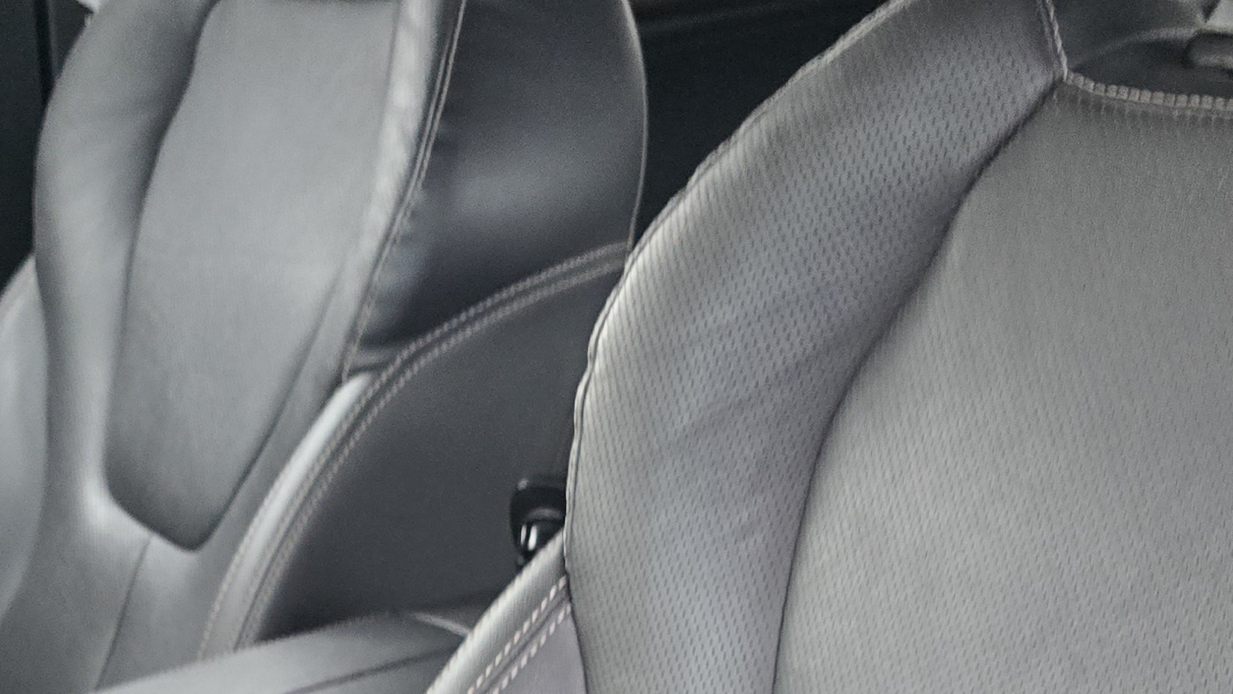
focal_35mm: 61
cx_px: 492
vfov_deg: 17.5
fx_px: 1994
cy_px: 1073
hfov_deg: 34.2
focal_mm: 6.3
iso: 800
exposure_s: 1/120
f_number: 1.7
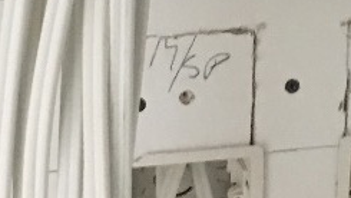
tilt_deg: -22.6
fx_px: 1443
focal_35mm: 155
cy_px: 37
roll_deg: +0.6
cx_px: 191
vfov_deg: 7.8
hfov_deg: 13.9
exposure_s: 1/17
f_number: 2.2
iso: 400
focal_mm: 4.15
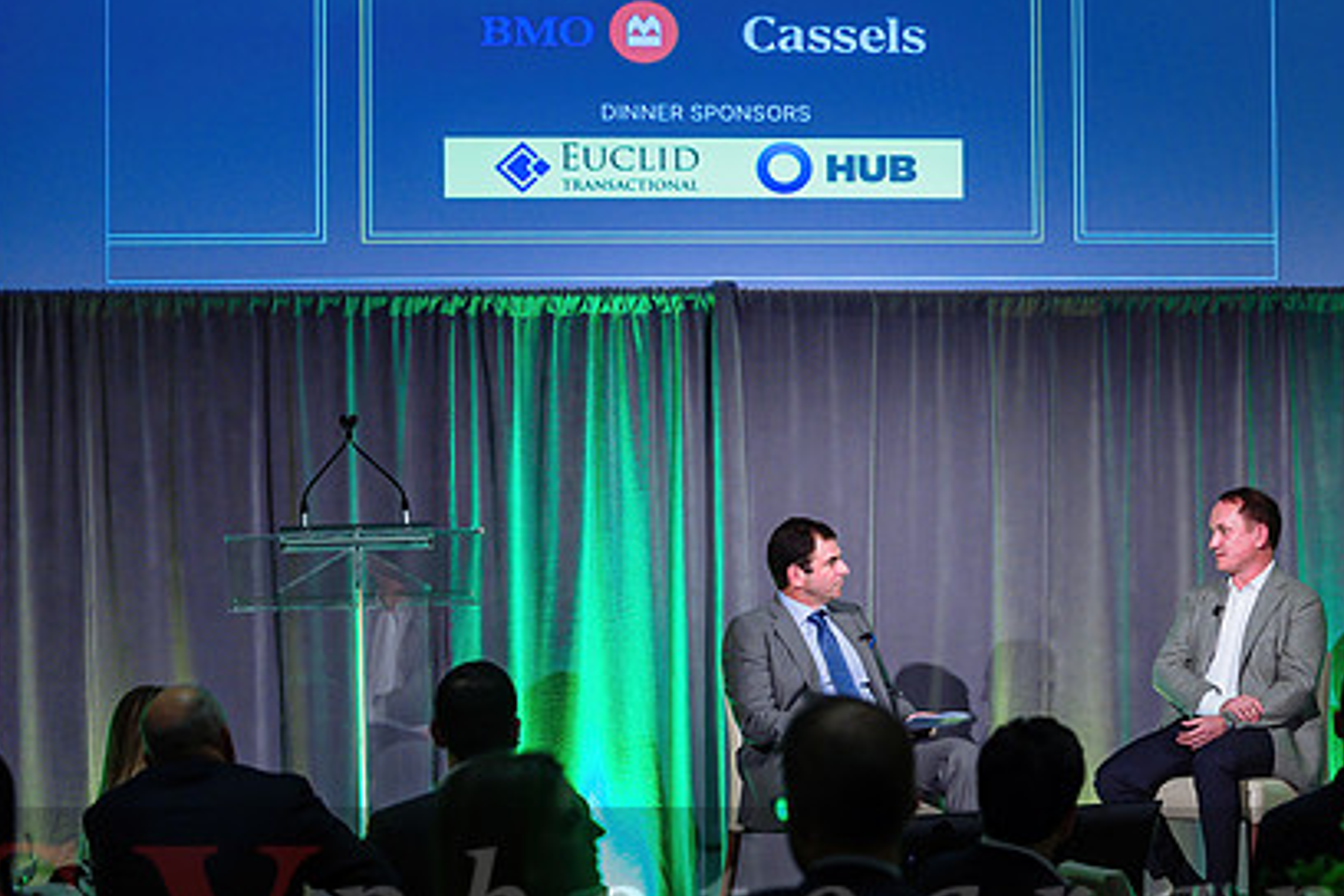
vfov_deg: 13.3
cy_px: 467
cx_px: 928
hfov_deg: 19.7
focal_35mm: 103
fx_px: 3845
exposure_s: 1/160
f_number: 2.8
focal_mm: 70
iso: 1600
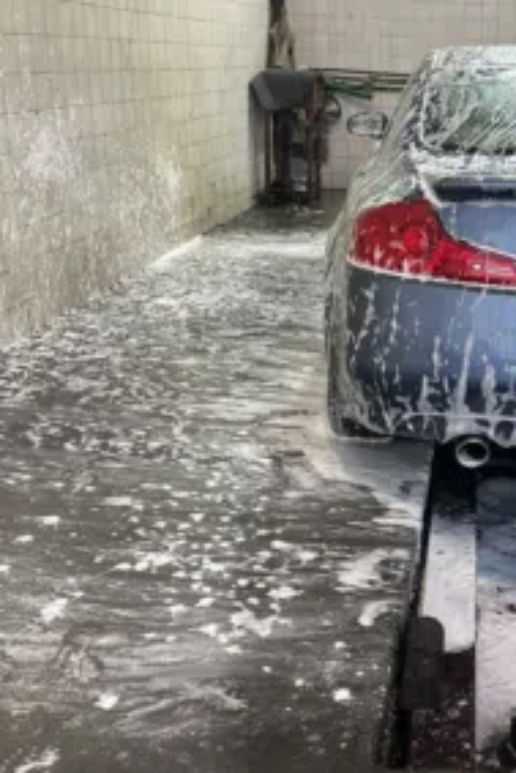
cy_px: 389
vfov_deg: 41.9
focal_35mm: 47
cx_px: 500
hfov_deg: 27.3
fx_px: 1009
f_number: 1.78
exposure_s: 1/100
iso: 160
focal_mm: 6.86
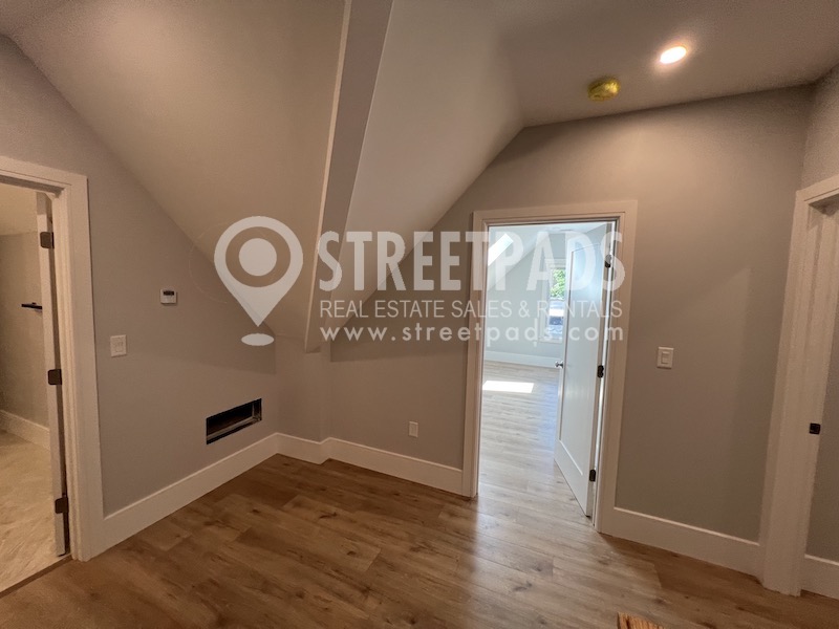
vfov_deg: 89.9
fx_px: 315
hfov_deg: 106.2
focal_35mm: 13
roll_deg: -1.5
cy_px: 314
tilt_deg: -1.7
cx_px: 420
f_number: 1.8
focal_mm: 1.57
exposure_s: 1/120
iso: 125
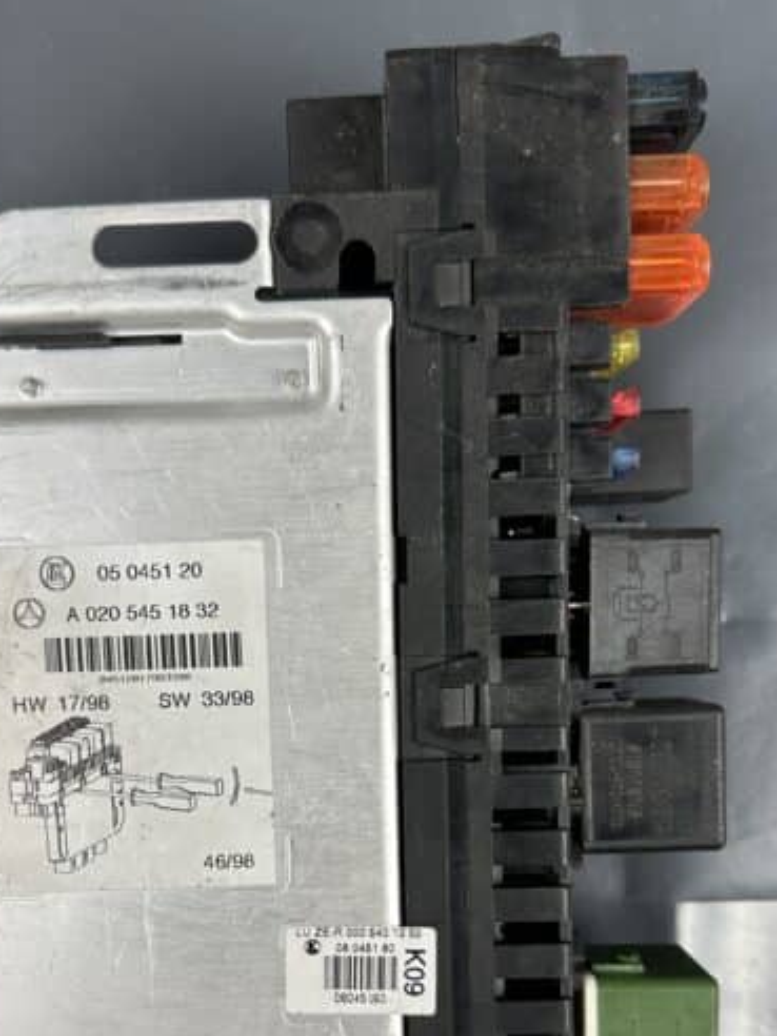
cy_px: 739
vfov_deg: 46.6
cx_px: 331
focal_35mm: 39
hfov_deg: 36.7
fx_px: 1167
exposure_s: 1/100
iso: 100
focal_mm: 6.86
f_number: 1.78
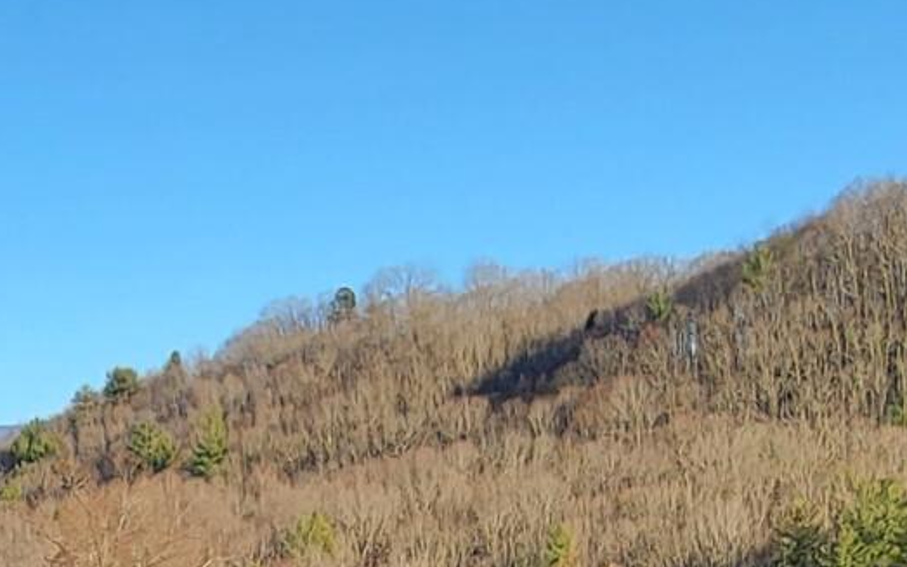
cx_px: -42
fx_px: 1953
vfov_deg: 15.9
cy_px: 662
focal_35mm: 79
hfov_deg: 24.7
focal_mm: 2.2
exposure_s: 1/497
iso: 50
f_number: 2.2
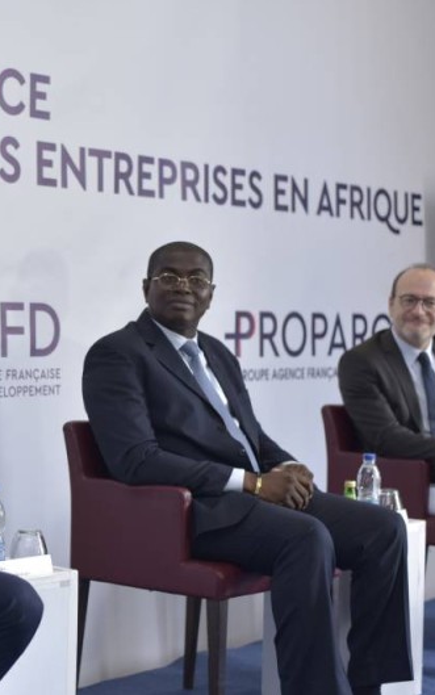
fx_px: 1459
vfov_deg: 26.8
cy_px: 346
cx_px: 9
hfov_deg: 16.6
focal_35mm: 77
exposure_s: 1/80
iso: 320
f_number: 3.2
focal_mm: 50
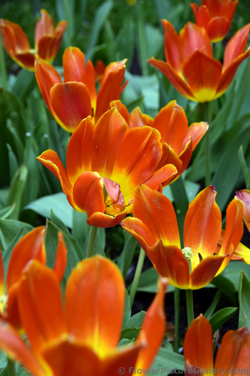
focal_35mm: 112
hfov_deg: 12.2
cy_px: 188
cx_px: 125
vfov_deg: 18.2
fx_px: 1172
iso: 200
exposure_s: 1/320
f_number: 9
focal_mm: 75
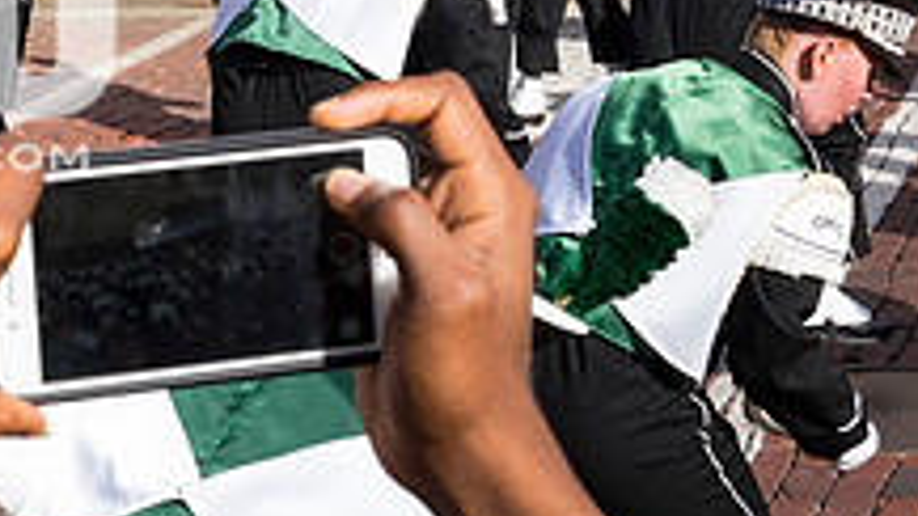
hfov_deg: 17.7
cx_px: -203
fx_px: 2799
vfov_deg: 10.5
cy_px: 6
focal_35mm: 115
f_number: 11
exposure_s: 1/320
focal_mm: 27
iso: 400
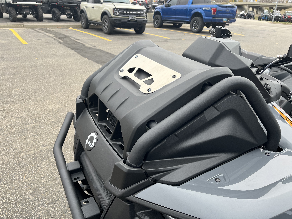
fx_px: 219
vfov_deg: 53.1
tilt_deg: -27.9
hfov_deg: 67.3
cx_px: 146
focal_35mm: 26
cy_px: 110
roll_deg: -2.3
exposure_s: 1/504
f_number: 1.6
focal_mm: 5.1
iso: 50
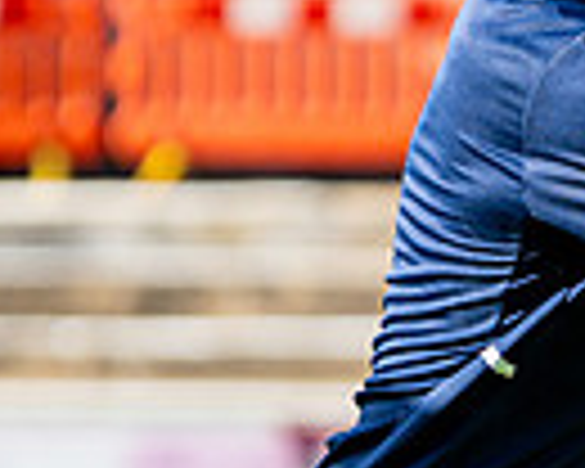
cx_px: 951
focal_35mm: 686
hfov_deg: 2.8
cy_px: 567
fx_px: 11877
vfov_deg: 2.3
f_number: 1.6
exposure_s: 1/3200
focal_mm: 85
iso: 100
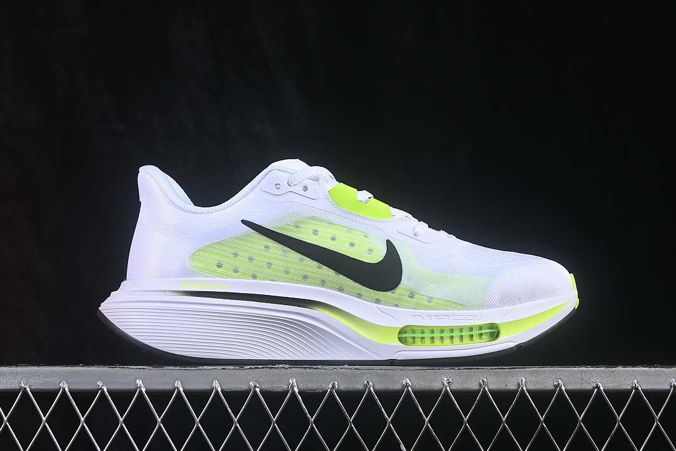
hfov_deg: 26.6
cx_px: 342
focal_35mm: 76
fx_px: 1427
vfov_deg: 18.0
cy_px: 225
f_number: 8
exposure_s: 1/80
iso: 160
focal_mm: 50
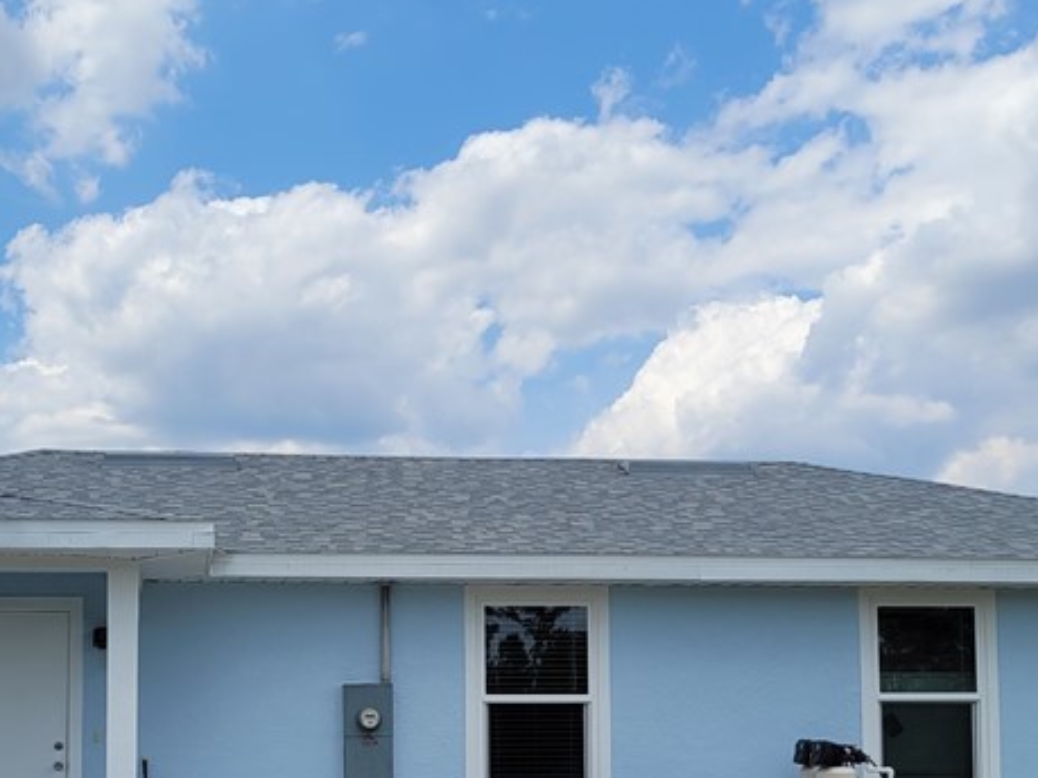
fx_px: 1739
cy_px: 611
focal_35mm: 58
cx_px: 396
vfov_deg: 24.8
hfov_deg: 33.1
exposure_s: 1/2993
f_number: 1.8
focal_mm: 5.4
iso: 40
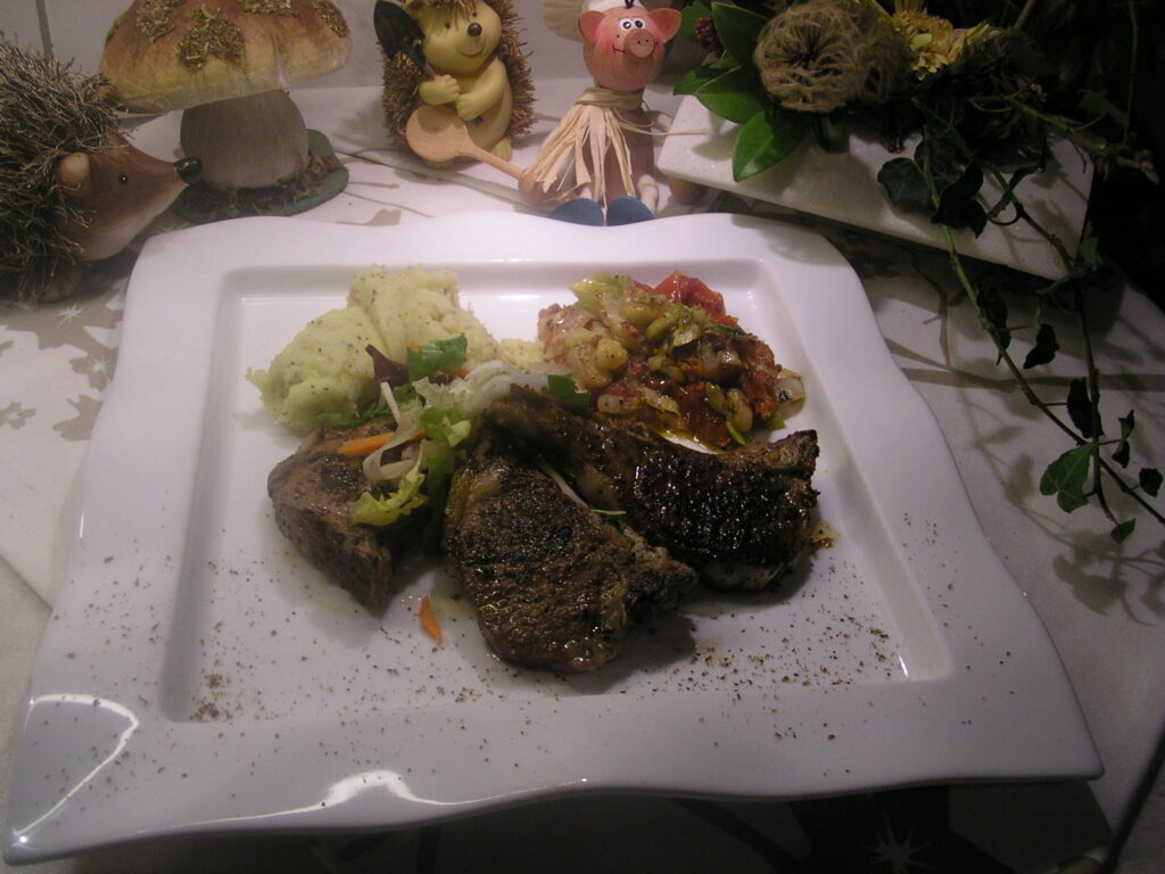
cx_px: 582
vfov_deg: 38.7
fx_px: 1245
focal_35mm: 37
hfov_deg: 50.1
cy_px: 437
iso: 100
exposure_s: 1/42.3
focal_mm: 5.6
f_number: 2.7
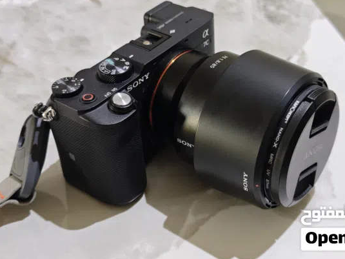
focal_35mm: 55
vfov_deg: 26.5
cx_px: 204
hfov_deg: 34.8
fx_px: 548
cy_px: 111
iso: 320
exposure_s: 1/50
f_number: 1.63
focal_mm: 8.72
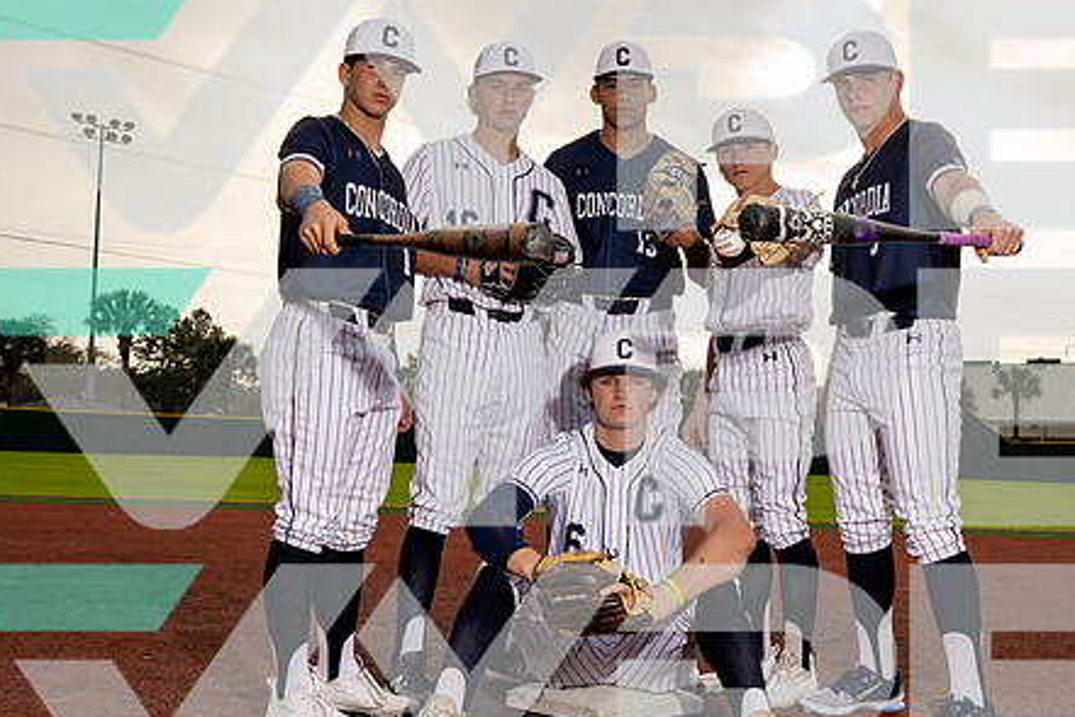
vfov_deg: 29.2
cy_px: 399
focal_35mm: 46
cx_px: 578
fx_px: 1374
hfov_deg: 42.7
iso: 125
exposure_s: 1/250
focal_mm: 35
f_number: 8
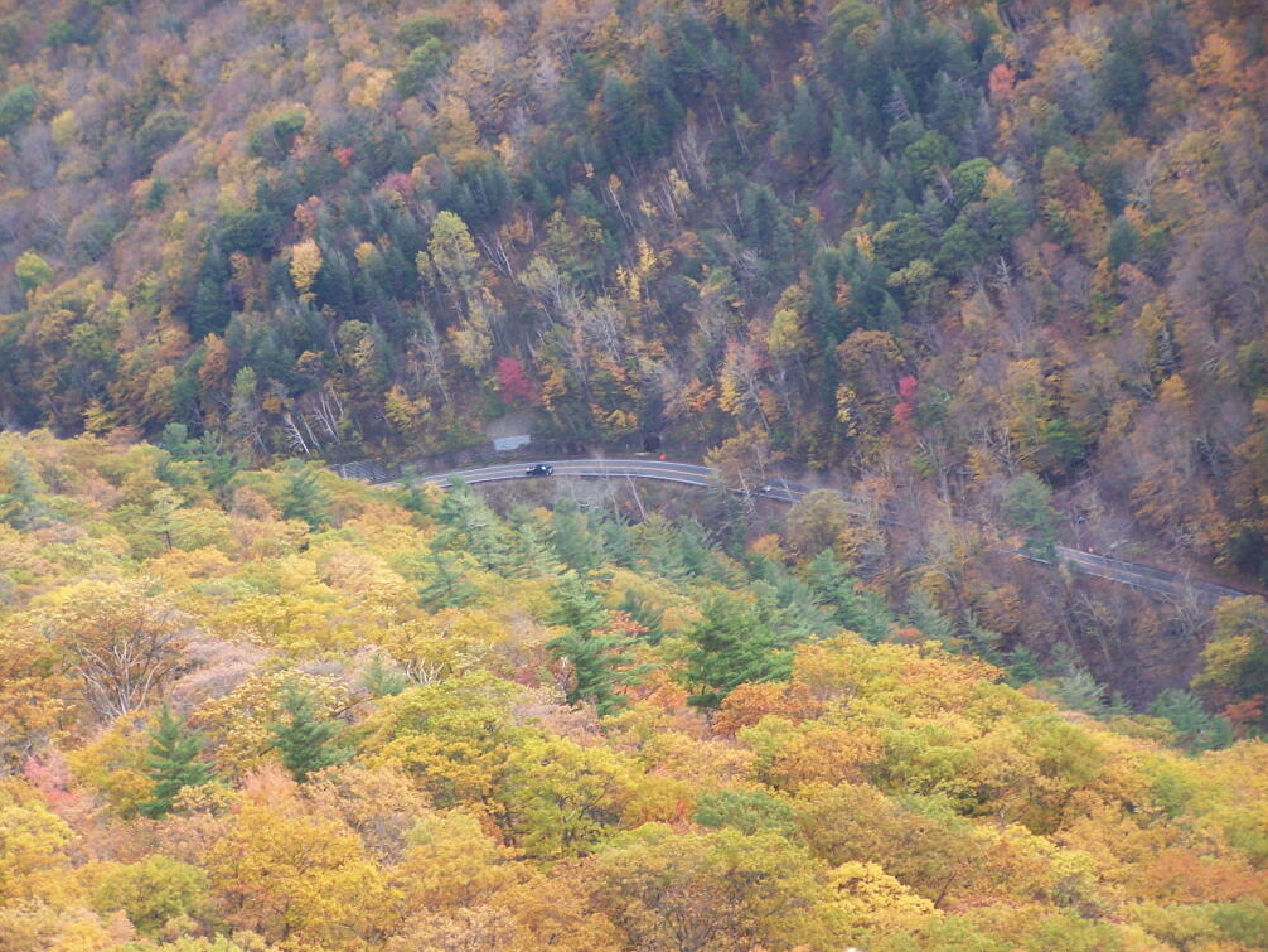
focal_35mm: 172
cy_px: 483
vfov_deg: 8.6
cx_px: 626
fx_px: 6302
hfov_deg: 11.5
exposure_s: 1/160
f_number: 3.2
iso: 80
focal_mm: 28
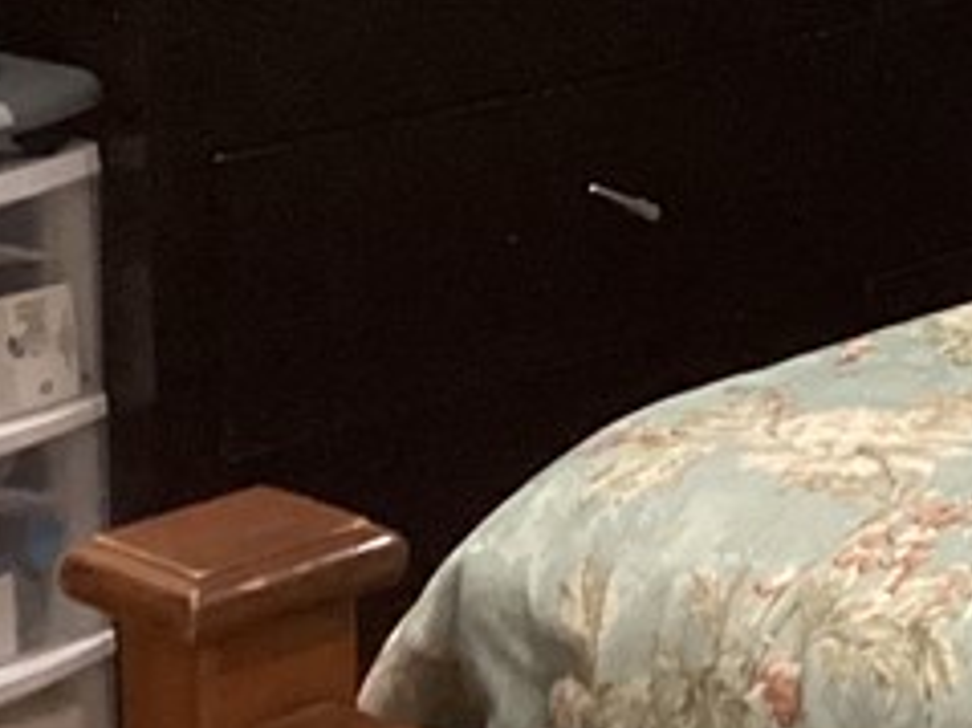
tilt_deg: -7.4
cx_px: 1985
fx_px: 3733
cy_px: -358
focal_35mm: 133
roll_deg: -1.6
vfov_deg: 10.7
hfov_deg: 12.8
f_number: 2.4
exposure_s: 1/60
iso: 320
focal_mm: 3.3
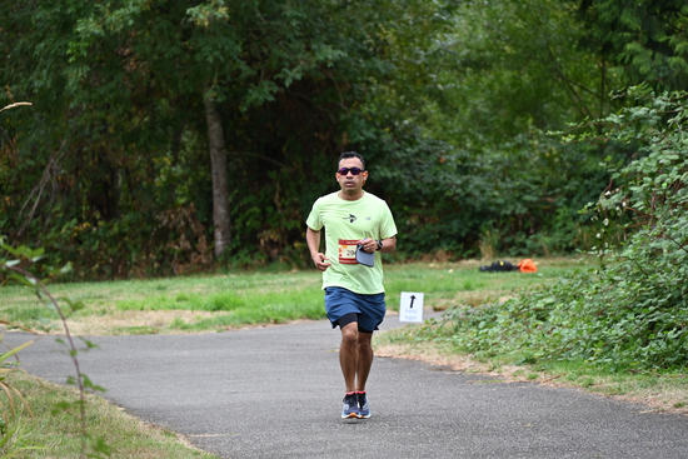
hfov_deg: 10.3
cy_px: 230
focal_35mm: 200
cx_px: 344
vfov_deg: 6.9
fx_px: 3823
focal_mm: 200
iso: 400
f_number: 6.3
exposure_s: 1/250
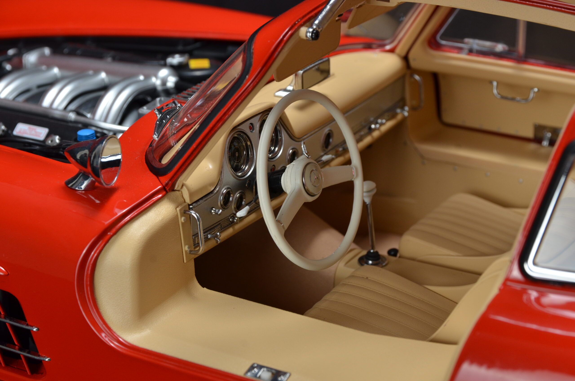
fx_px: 1674
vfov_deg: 13.0
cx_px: 288
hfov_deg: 19.5
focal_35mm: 105
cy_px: 190
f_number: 9
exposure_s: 1/50
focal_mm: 70
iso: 400
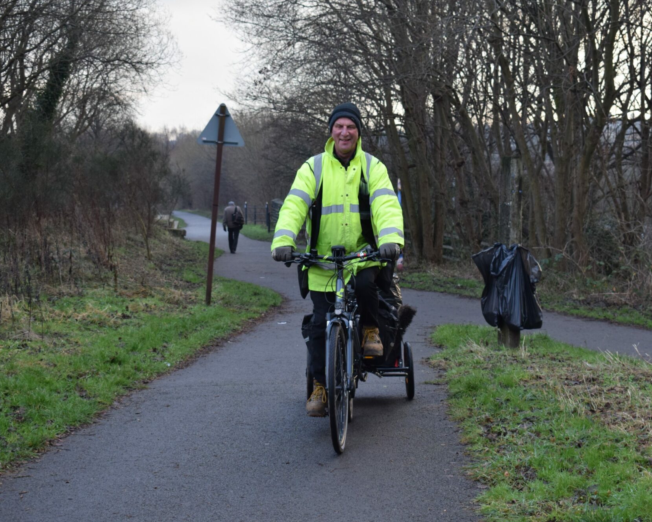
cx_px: 374
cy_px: 262
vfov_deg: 22.5
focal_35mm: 68
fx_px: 1312
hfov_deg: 27.9
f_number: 5.6
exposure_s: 1/125
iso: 400
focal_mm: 40
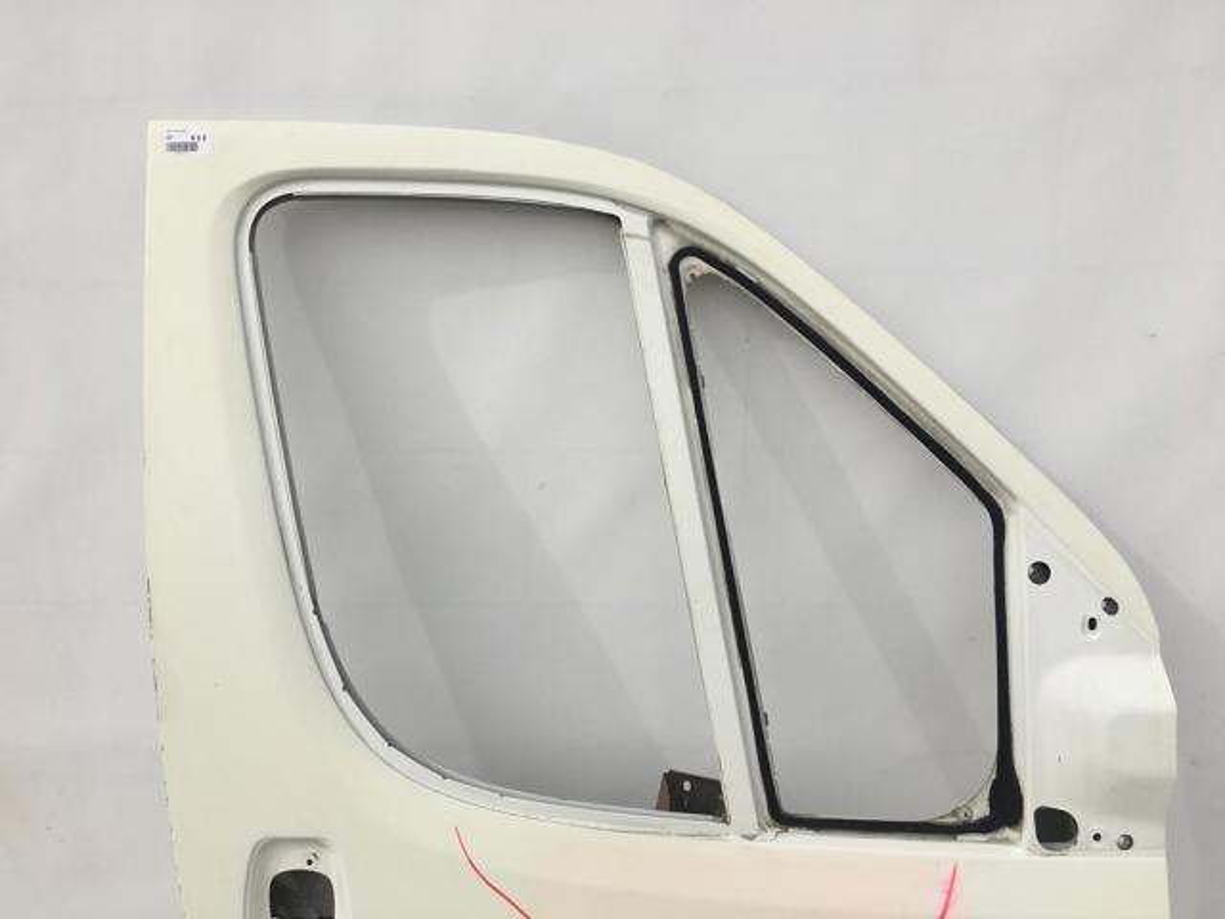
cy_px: 460
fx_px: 1026
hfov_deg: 61.7
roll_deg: +1.1
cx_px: 612
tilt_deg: -13.8
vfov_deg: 48.2
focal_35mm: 29
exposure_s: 1/1972
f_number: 2.2
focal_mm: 4.15
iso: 25
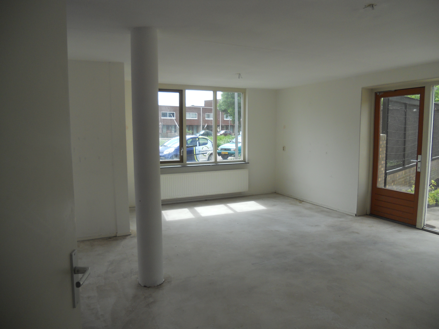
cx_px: 220
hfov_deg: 65.3
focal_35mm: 27
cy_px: 164
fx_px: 342
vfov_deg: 51.4
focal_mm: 4.9
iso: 80
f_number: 3.2
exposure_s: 1/250
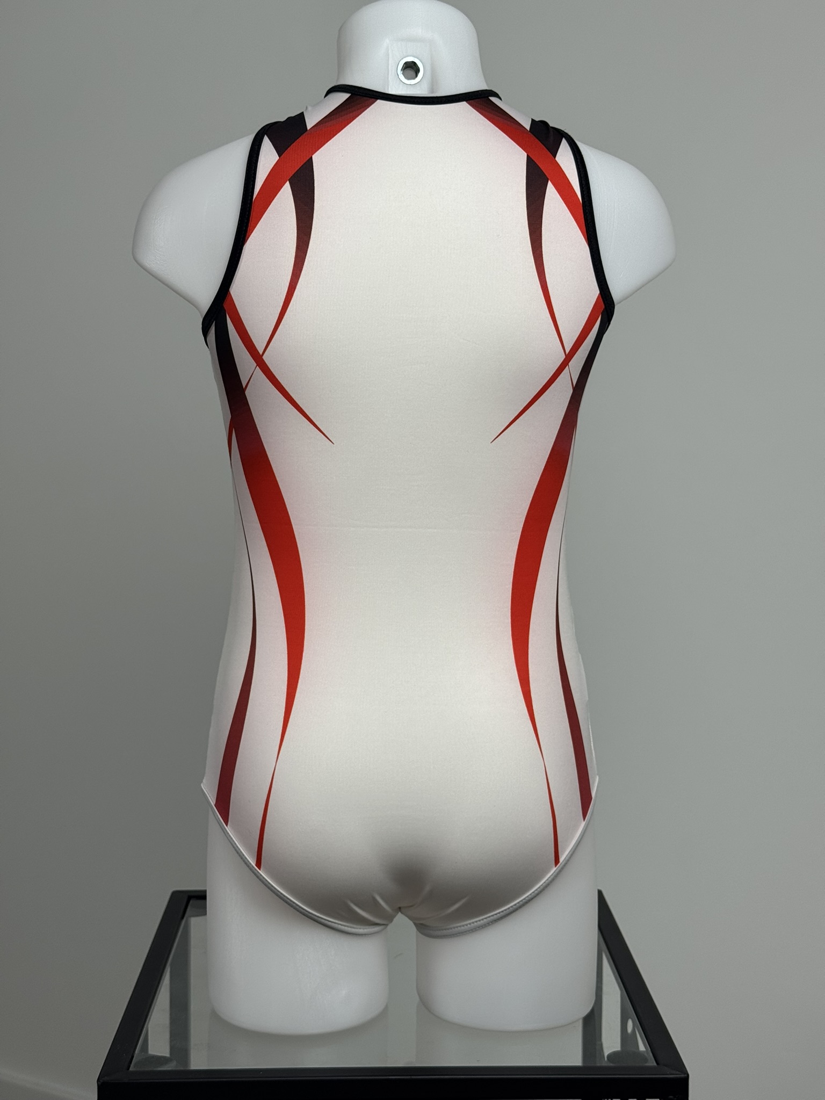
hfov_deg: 30.3
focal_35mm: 48
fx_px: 1525
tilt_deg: -6.0
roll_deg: +0.0
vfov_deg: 39.7
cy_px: 550
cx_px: 412
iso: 50
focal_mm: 6.76
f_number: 1.78
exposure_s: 1/141
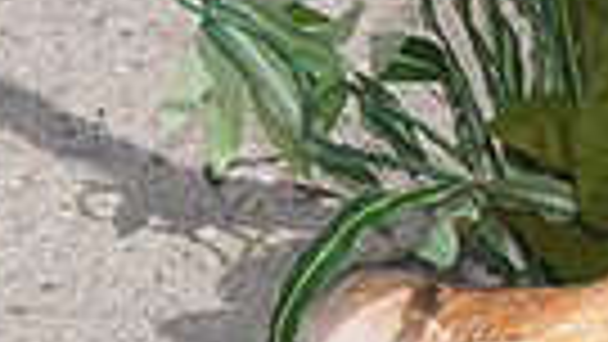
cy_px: 2
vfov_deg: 2.4
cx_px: 734
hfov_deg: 4.3
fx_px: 8143
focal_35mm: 505
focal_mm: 75
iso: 100
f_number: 13
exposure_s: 1/250
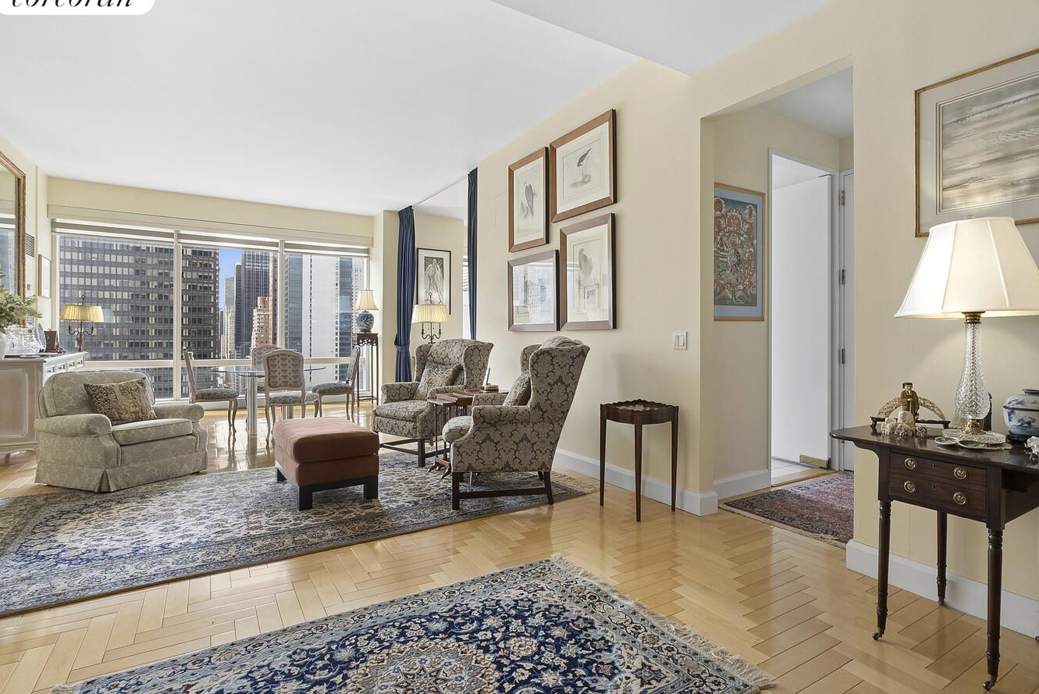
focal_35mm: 18
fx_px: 520
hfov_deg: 89.9
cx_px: 541
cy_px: 335
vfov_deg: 67.4
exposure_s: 1.3
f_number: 16
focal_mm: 16
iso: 800
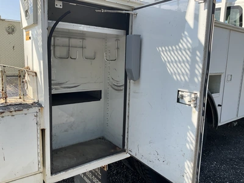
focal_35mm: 29
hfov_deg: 61.7
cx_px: 122
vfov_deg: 48.2
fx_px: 204
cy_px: 92
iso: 25
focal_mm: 3
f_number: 1.8
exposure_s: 1/700
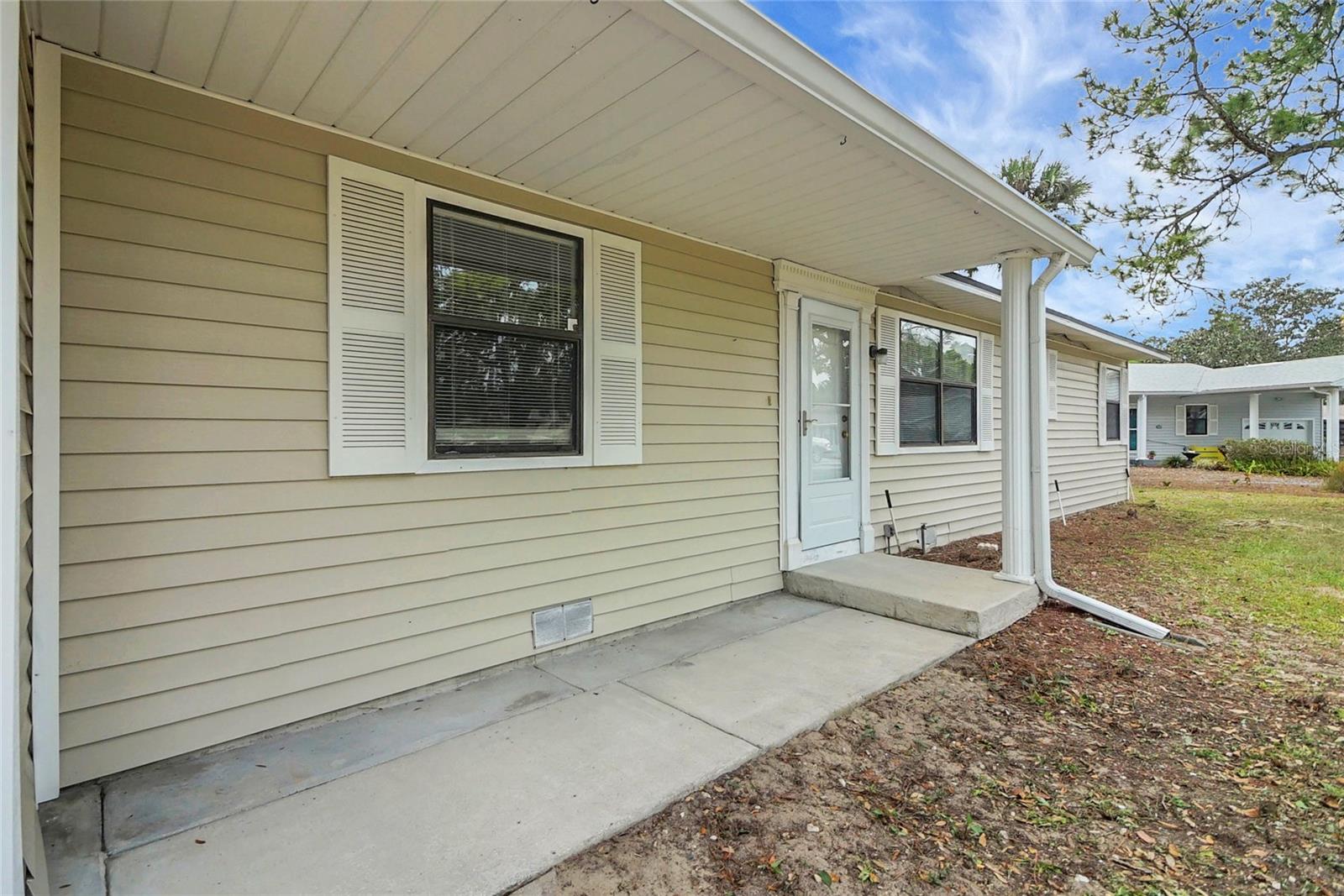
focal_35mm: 15
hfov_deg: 100.4
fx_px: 560
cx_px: 672
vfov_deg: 77.3
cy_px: 448
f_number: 5
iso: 500
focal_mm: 10
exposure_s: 1/1600
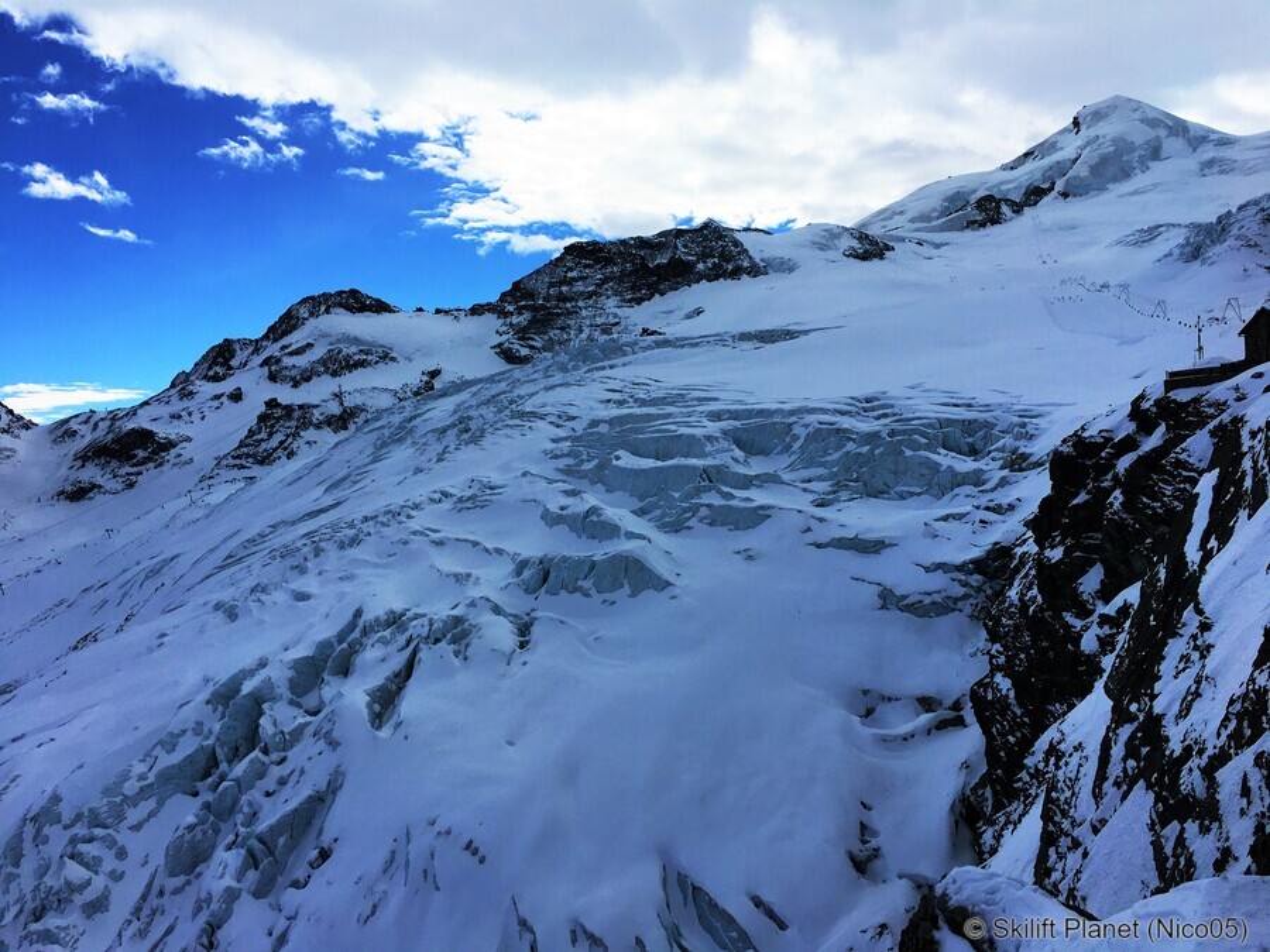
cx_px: 635
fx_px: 1064
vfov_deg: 48.2
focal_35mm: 29
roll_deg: +1.9
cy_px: 476
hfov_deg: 61.7
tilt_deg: -2.7
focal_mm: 4.15
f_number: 2.2
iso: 25
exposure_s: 1/4525
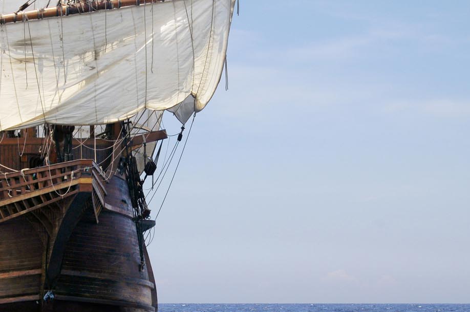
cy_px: 189
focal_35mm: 135
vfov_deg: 10.1
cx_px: 130
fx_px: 1758
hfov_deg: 15.2
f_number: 8
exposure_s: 1/640
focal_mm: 55
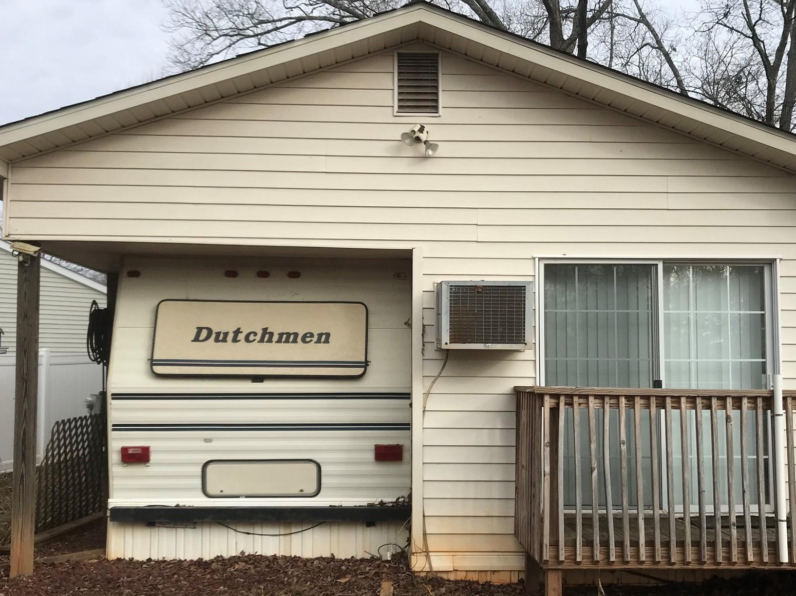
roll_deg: -0.1
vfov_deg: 38.6
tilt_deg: +2.2
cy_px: 311
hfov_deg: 50.1
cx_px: 402
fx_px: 851
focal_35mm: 37
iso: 20
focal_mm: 3.99
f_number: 1.8
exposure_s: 1/1259
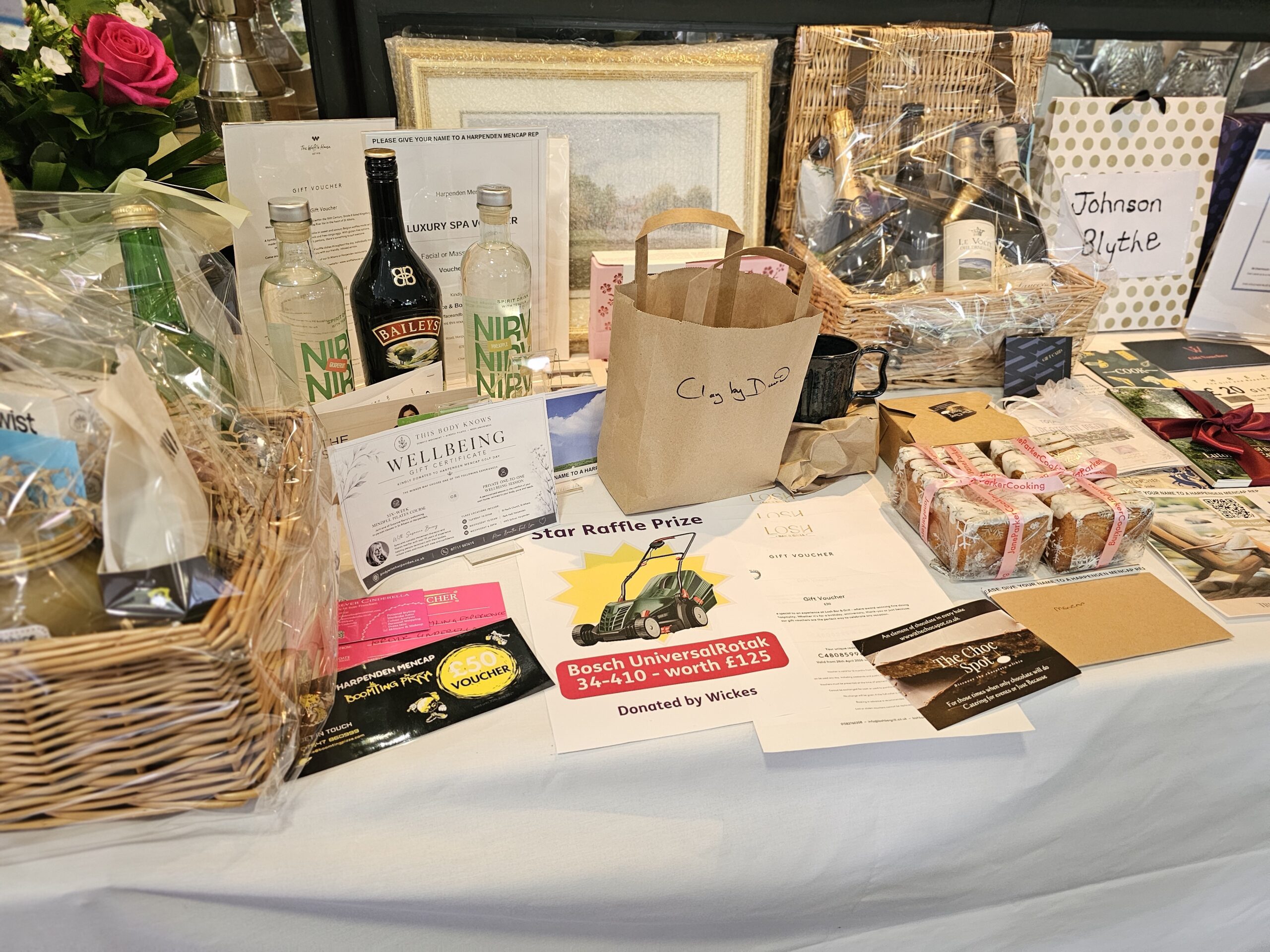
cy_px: 476
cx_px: 635
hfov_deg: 73.9
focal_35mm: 23
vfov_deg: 58.9
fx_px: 844
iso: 640
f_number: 1.7
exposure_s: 1/100
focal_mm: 6.3
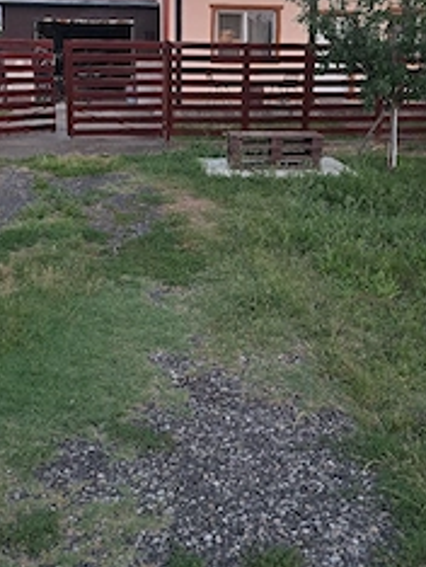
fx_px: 672
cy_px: 179
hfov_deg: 35.2
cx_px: 218
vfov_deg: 44.9
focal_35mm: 41
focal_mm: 5.23
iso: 64
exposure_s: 1/50
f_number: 1.8
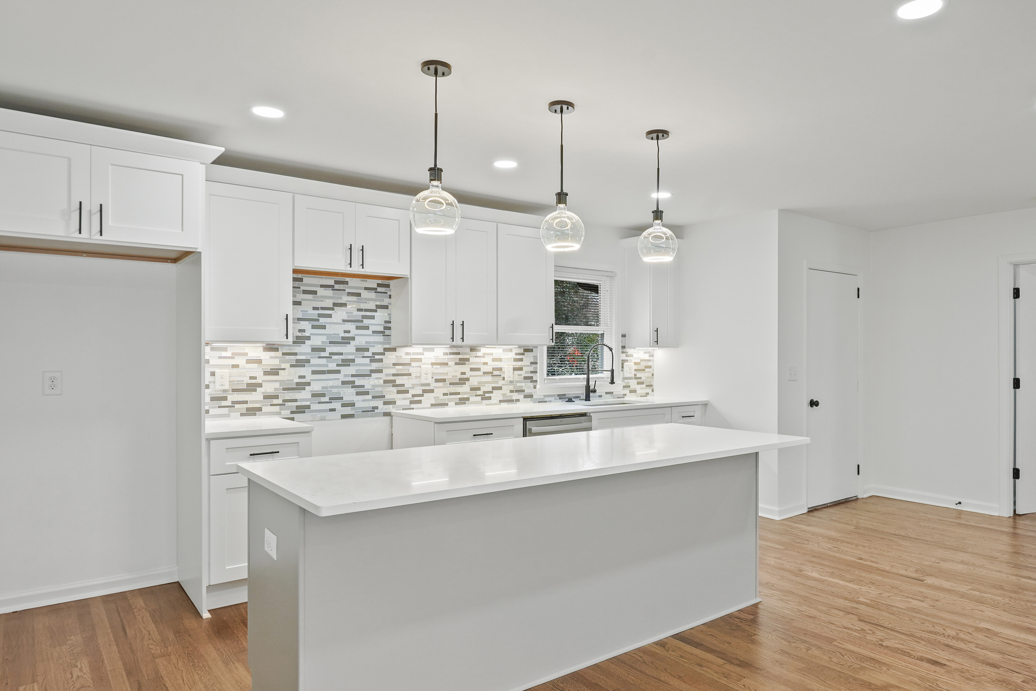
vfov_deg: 55.1
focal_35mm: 23
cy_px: 343
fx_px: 662
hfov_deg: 75.8
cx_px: 578
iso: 400
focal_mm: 16
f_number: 8
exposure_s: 1/10
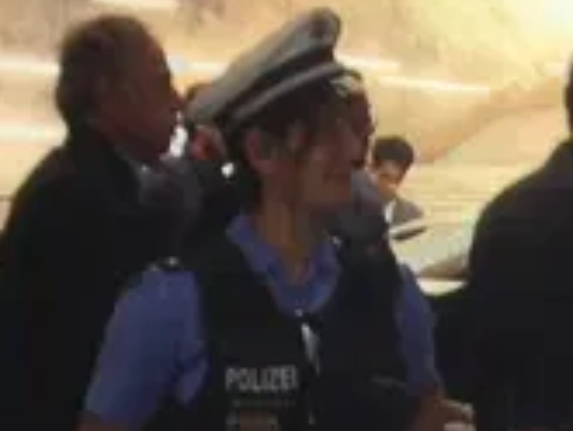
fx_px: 3976
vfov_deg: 5.6
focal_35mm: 240
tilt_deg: -19.7
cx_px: 406
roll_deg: +1.2
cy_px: 1529
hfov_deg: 8.2
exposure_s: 1/60
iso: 50
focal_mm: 4.12
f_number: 2.4
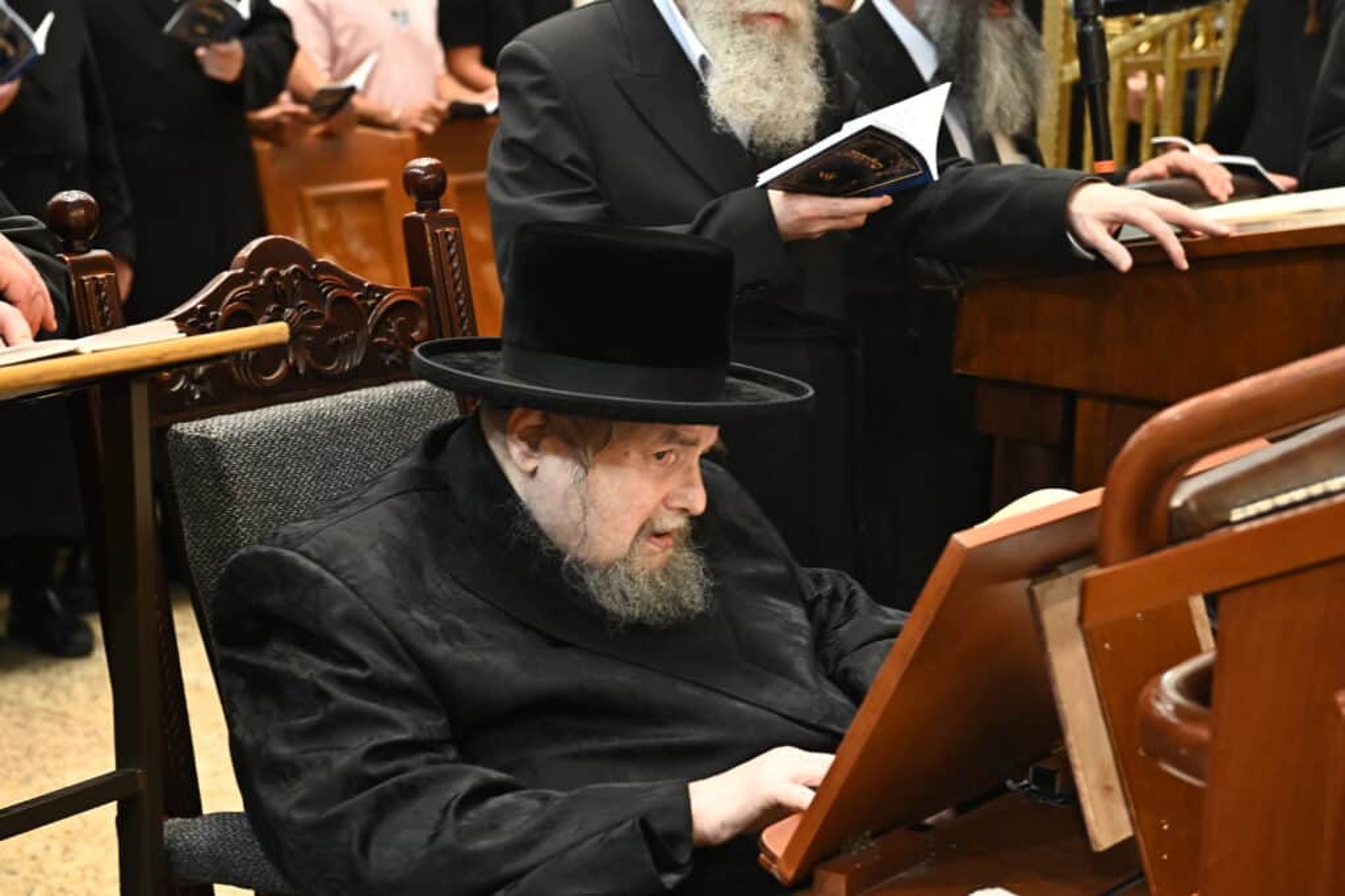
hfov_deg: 28.9
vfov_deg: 19.4
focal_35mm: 70
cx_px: 672
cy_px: 448
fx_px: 2614
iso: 2000
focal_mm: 70
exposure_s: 1/60
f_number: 5
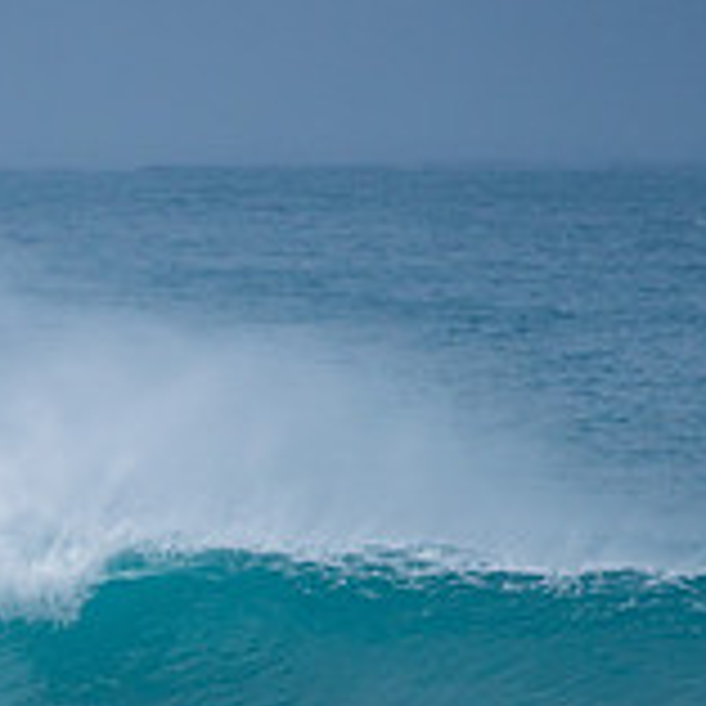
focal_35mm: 1931
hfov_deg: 0.9
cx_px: -197
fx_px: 44557
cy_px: 688
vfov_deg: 0.9
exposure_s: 1/1250
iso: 180
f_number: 5.6
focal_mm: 500
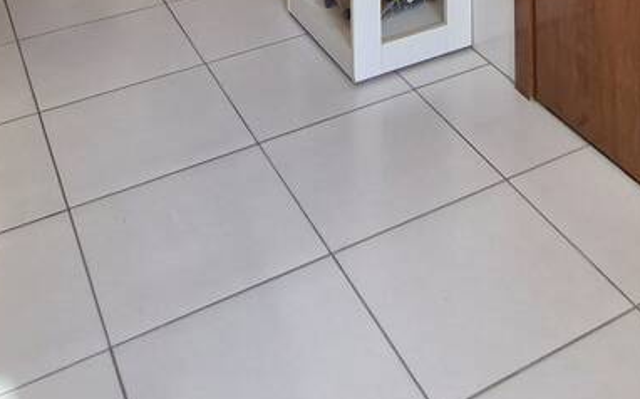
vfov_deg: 17.6
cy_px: -401
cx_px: 461
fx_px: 906
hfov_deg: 38.1
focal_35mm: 52
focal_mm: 1.74
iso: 64
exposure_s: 1/60
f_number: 2.2
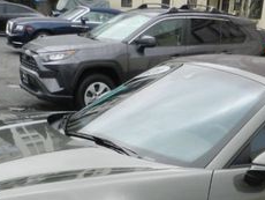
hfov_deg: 30.2
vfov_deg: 20.5
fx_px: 490
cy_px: 276
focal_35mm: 64
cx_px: 149
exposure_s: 1/50
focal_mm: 4
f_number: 8
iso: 160
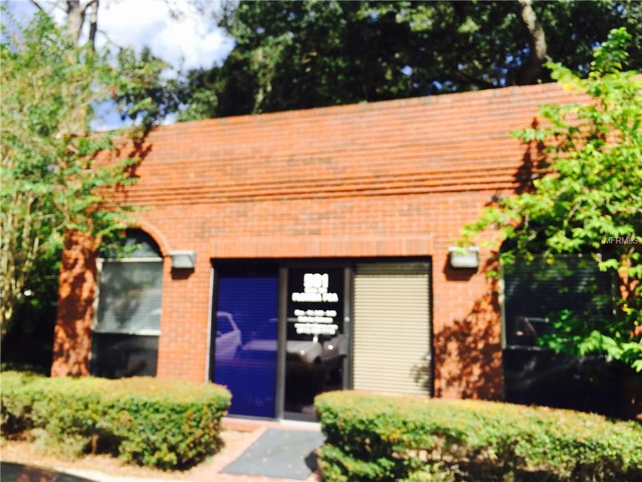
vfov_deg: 48.2
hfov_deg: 61.7
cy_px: 241
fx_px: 538
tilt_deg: +7.6
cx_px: 321
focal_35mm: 29
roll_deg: -1.9
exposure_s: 1/706
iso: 32
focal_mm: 4.15
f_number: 2.2
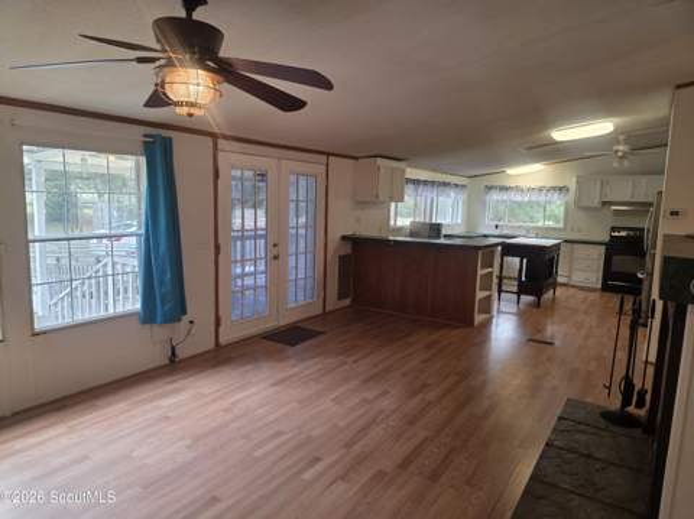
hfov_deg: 74.0
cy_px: 260
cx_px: 347
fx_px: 461
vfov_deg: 58.8
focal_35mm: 23
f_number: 1.7
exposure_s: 1/120
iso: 160
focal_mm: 6.3
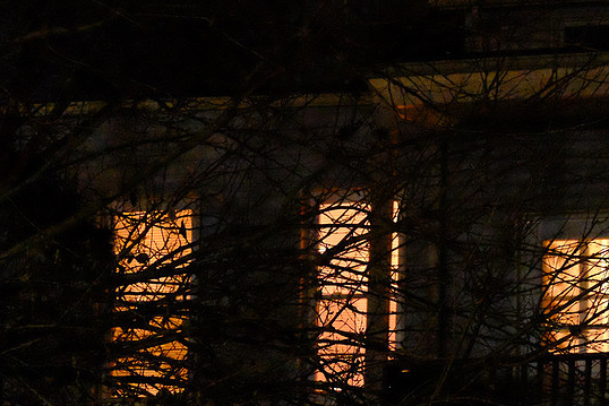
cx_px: 534
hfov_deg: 7.8
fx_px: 4467
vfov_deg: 5.2
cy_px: 249
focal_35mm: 264
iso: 12800
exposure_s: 1/13
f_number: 3.9
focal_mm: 86
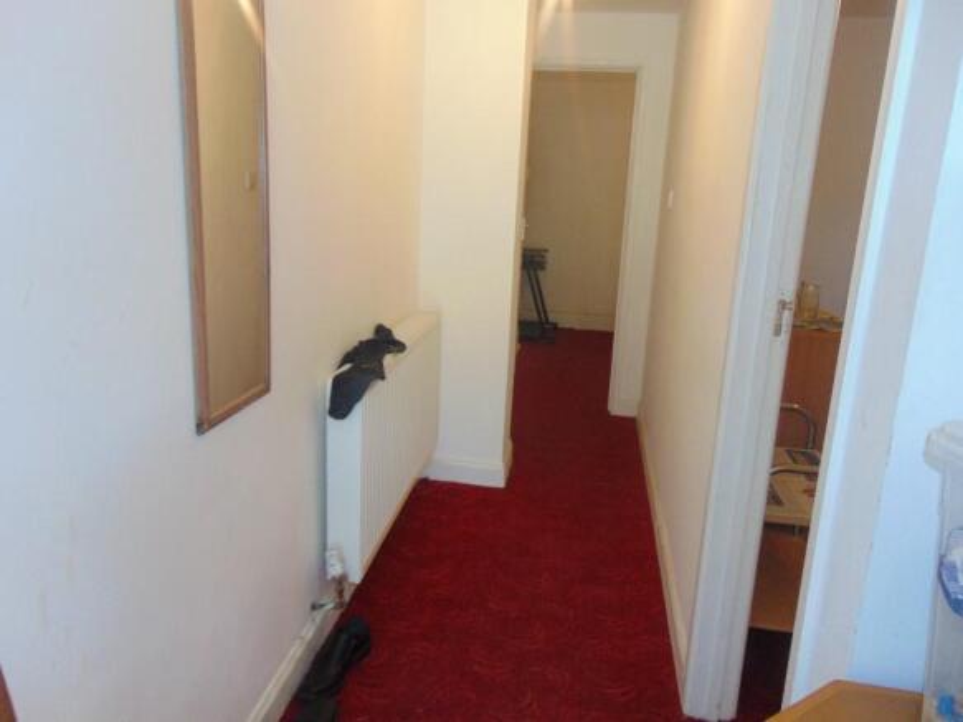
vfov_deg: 54.9
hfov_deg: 69.4
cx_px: 482
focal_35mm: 25
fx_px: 695
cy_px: 361
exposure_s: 1/30
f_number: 3
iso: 200
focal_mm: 4.5
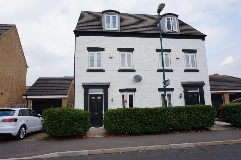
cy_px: 80
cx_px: 120
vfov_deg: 53.1
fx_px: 161
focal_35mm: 24
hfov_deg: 73.8
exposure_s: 1/80
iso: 100
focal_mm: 16
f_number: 13
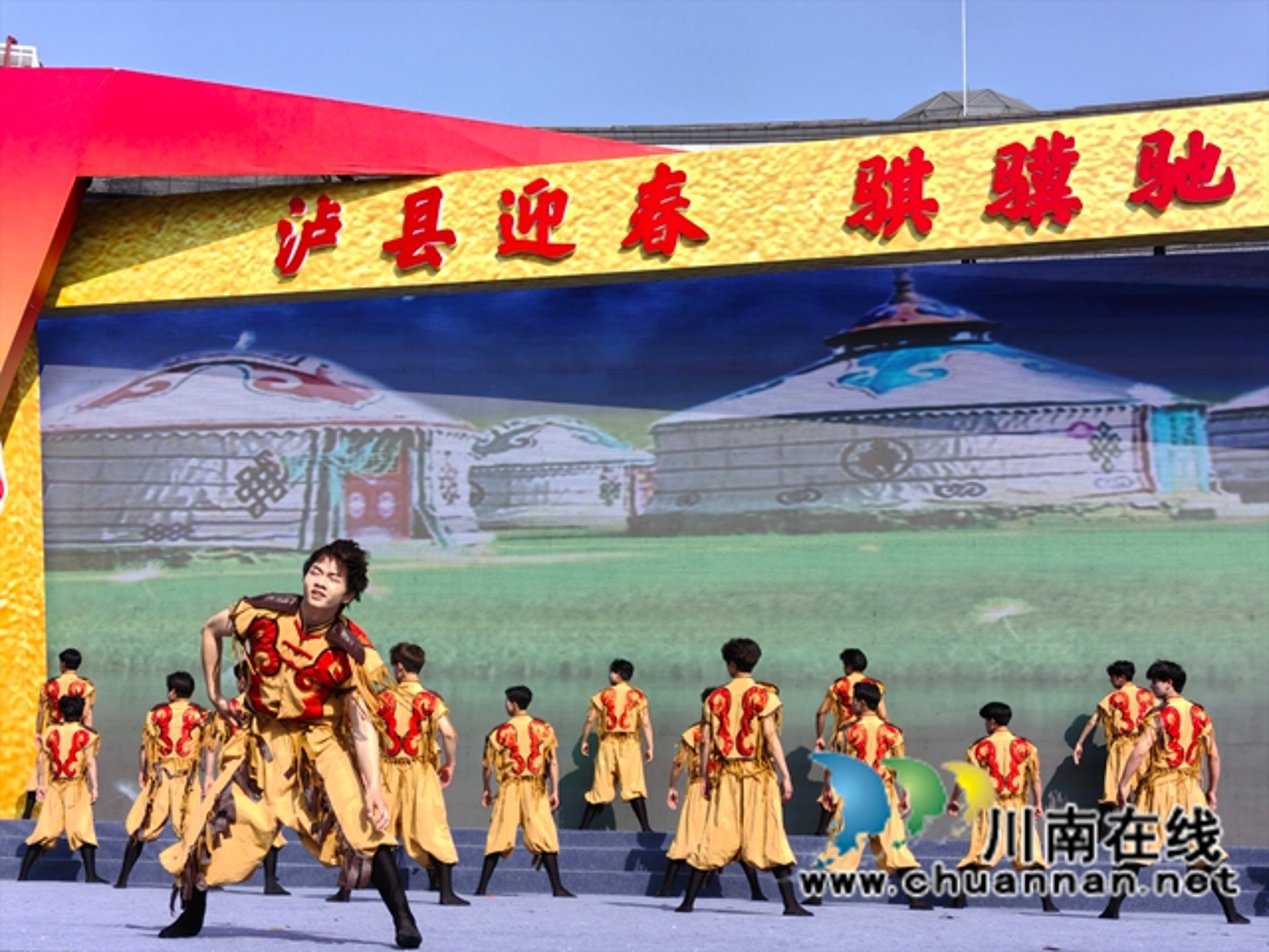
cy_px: 476
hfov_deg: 35.5
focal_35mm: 54
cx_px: 634
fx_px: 1980
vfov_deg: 27.0
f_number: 1.9
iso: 80
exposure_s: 1/2375
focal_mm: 5.52
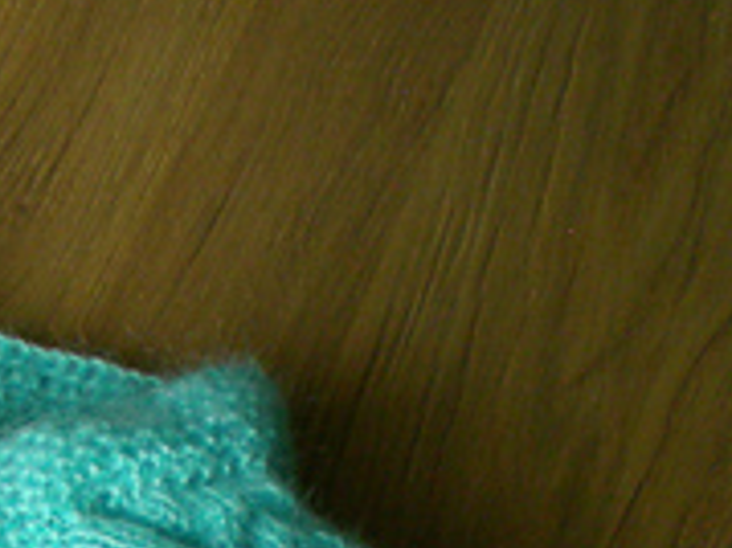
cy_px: 957
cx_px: -368
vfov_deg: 10.3
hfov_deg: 13.6
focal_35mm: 136
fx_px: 2874
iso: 200
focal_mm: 6.3
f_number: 3.1
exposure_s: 1/50
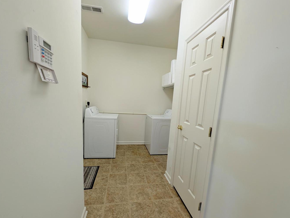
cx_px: 141
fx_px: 109
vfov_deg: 90.0
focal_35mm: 13
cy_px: 116
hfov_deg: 106.1
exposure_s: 1/60
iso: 42
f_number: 1.95
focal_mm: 2.23
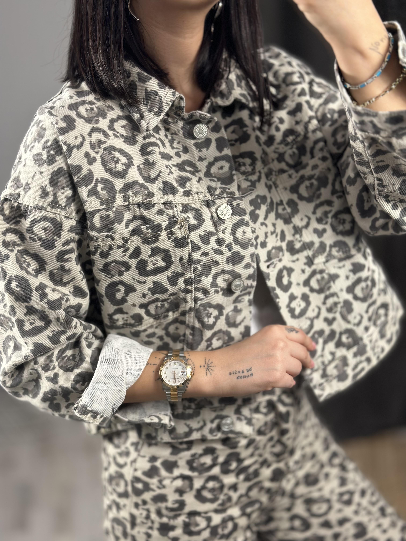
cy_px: 270
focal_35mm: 48
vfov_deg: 39.7
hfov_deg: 30.3
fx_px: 751
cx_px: 203
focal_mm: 6.86
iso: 100
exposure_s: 1/100
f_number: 1.78
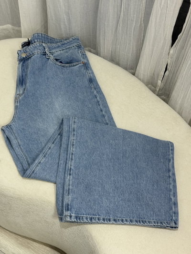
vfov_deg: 39.6
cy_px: 127
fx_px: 353
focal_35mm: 48
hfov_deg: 30.3
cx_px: 96
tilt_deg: -58.5
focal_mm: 6.76
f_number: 1.78
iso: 50
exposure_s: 1/50
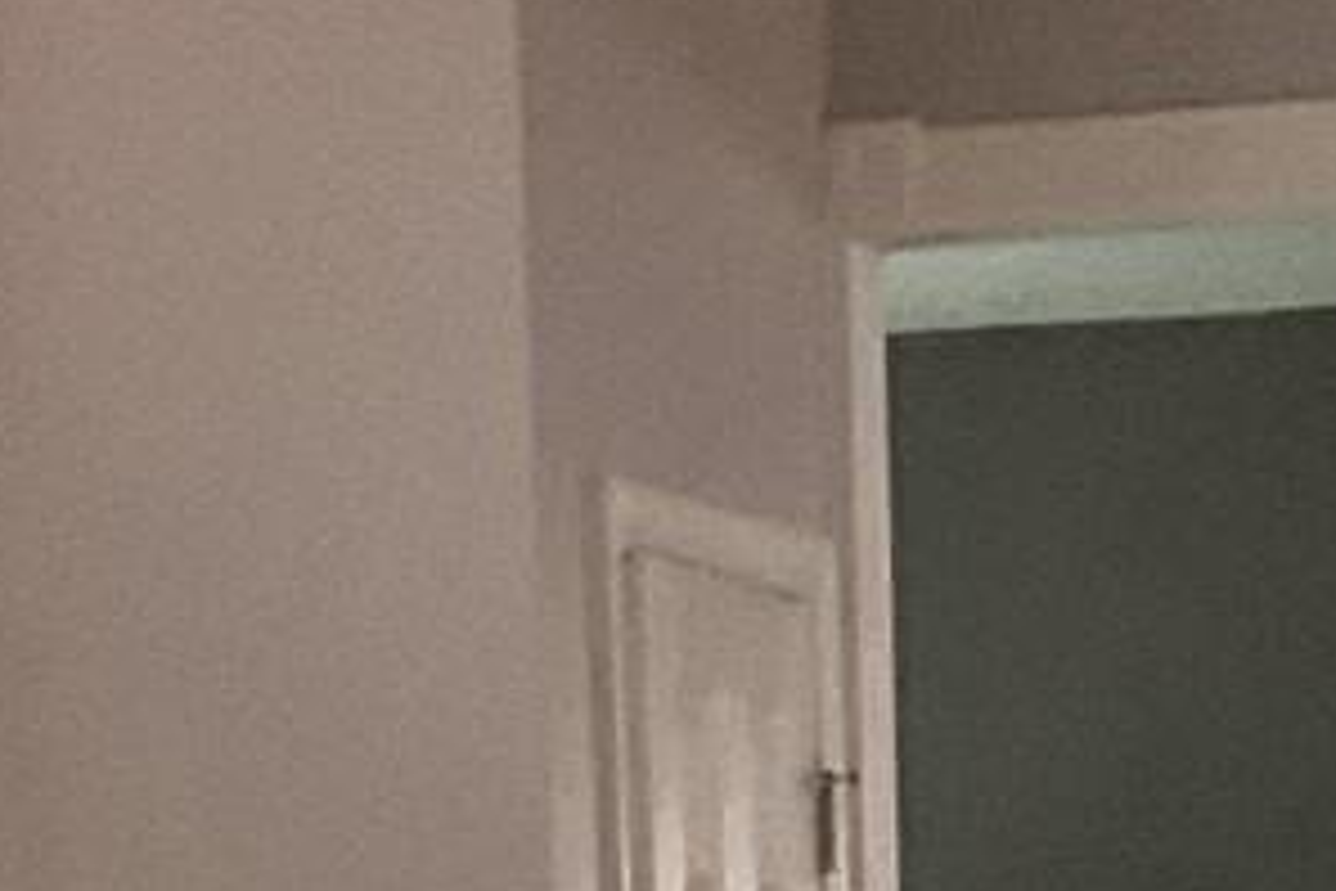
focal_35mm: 208
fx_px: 7719
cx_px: 544
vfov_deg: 6.4
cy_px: 1840
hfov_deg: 9.9
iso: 200
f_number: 1.8
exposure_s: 1/60
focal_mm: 3
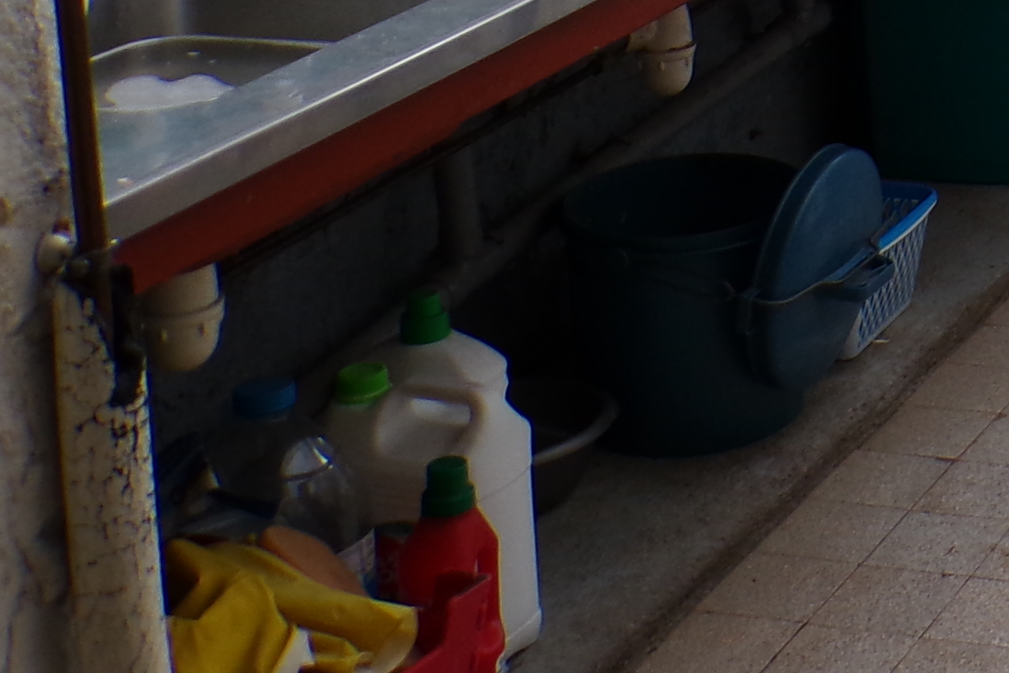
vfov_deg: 13.1
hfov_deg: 17.9
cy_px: -419
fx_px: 2719
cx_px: 1661
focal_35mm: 97
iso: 100
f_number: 3.1
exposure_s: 1/50
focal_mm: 5
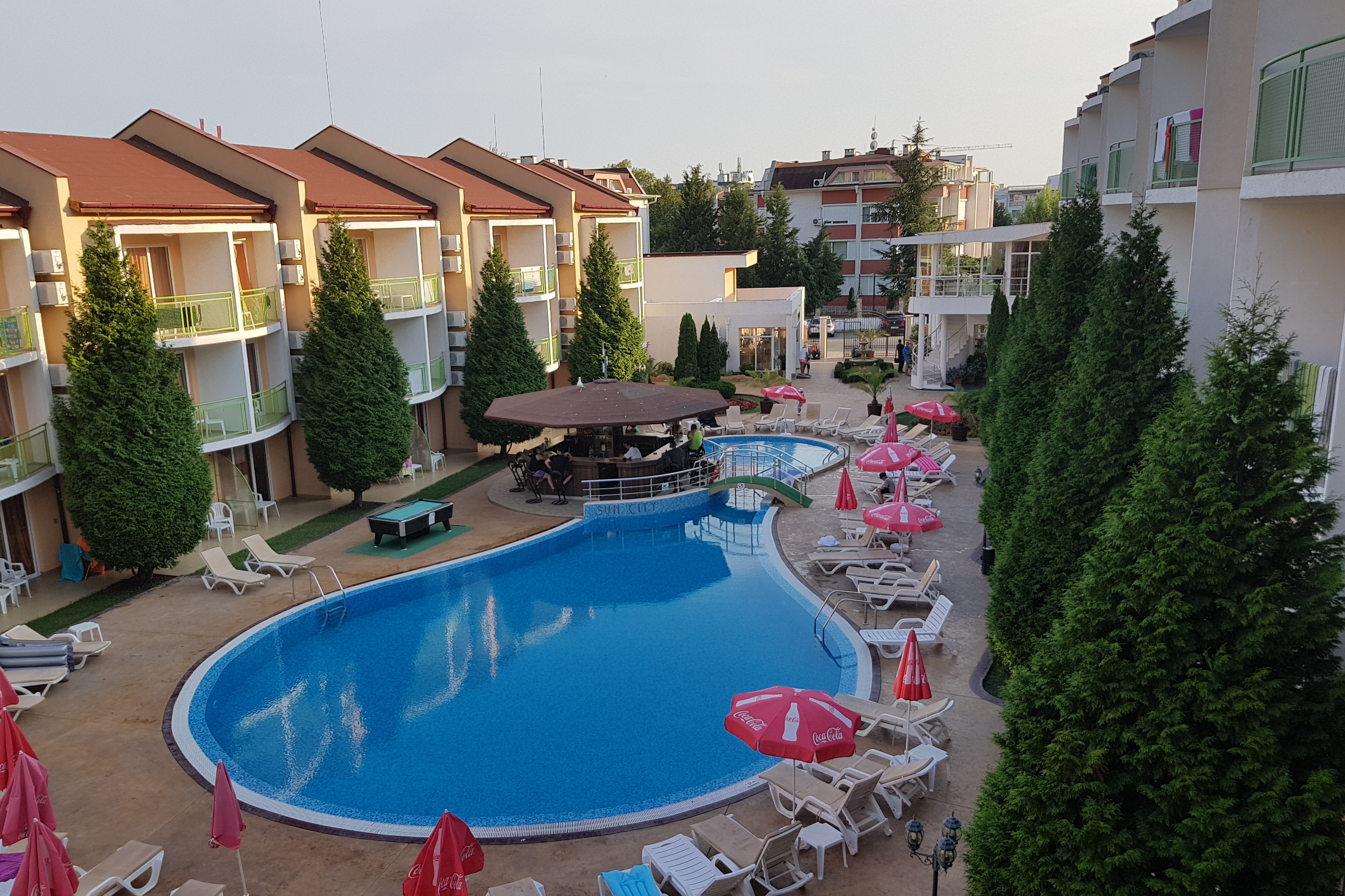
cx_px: 669
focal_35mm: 28
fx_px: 1046
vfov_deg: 46.3
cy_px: 496
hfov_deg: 65.5
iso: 40
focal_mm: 4.2
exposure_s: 1/1204
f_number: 1.7
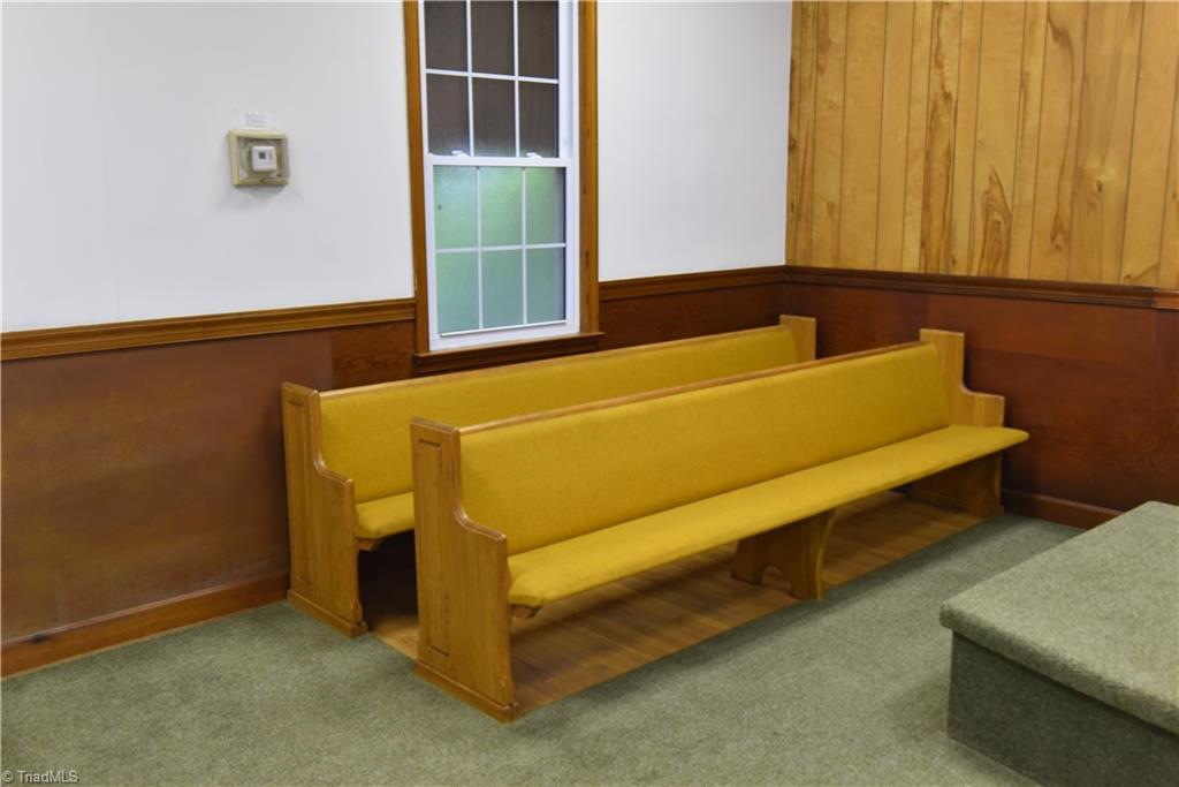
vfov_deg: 38.9
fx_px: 1114
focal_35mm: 34
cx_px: 590
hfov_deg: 55.8
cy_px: 394
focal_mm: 34
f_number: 4.5
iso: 1250
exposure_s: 1/80
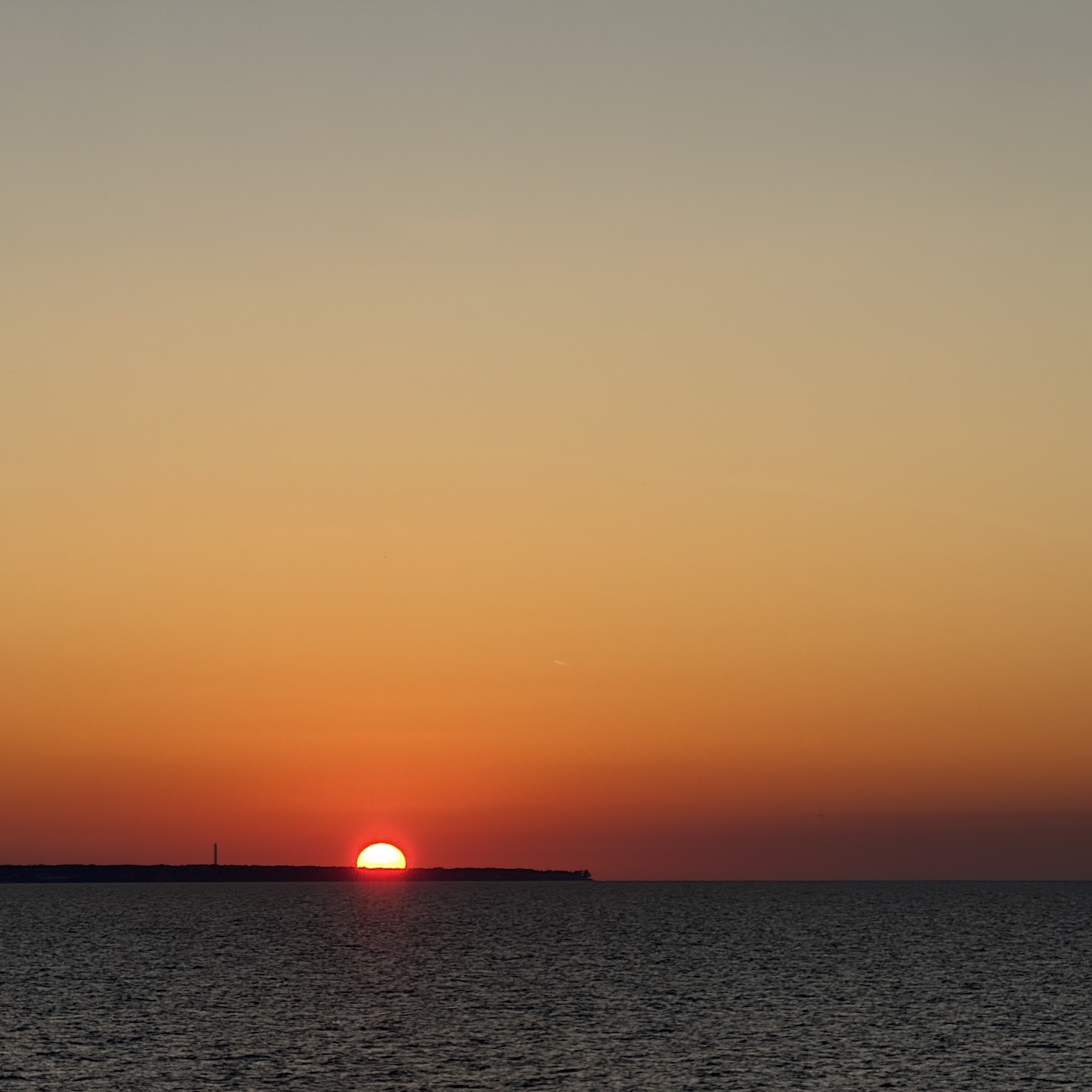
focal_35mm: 142
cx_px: 386
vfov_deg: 12.3
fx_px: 5068
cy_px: 547
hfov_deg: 12.3
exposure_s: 1/721
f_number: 2.8
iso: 50
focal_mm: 15.66
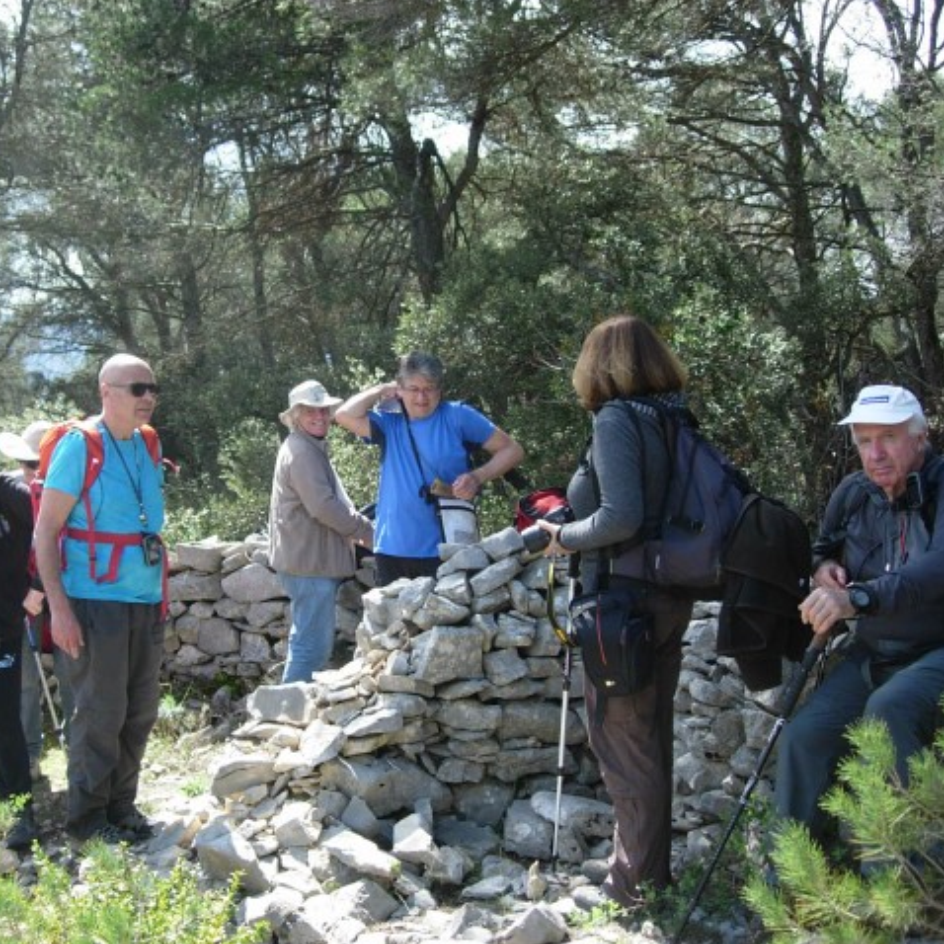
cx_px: 387
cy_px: 472
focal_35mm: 45
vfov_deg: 37.6
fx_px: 1388
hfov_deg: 37.4
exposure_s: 1/352
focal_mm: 7.8
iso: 64
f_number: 2.8
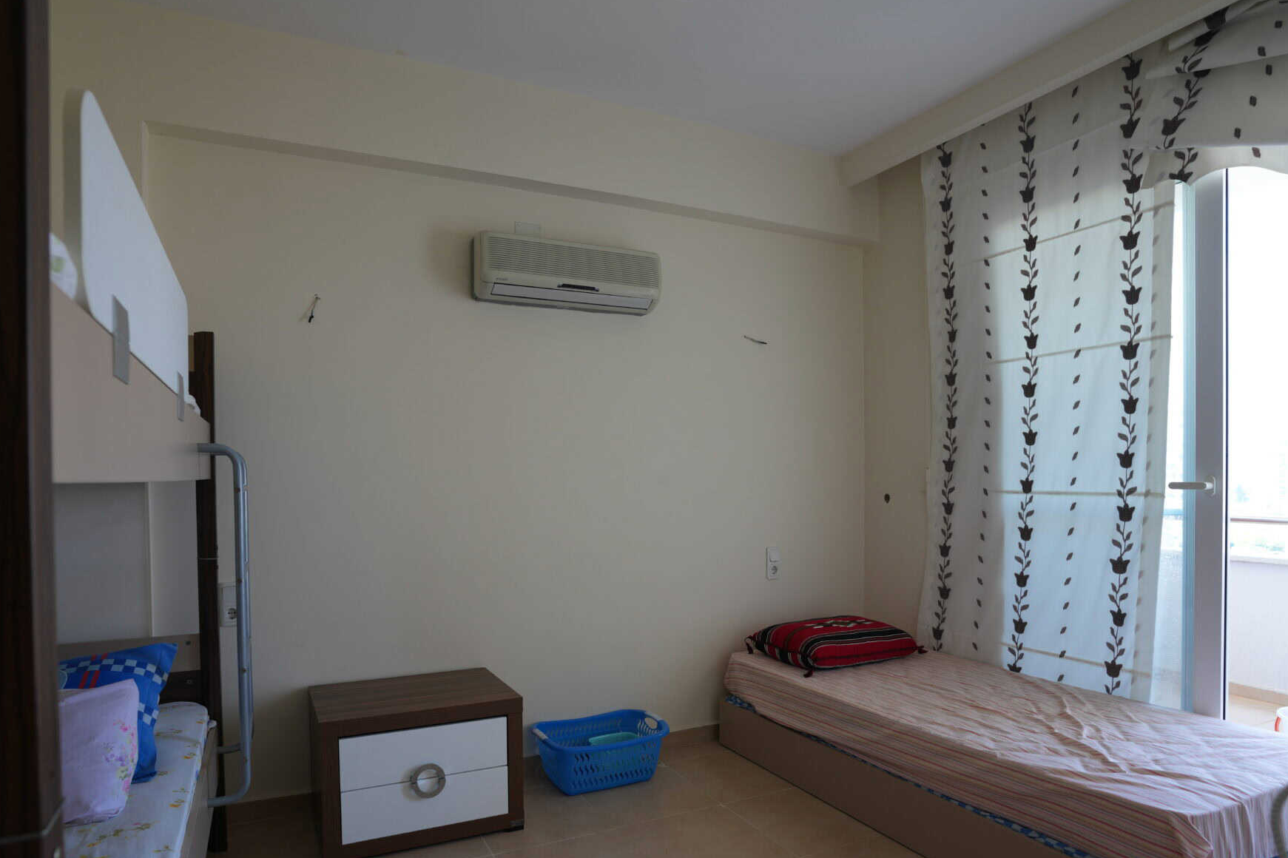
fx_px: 715
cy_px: 495
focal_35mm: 20
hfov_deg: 83.8
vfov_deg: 61.6
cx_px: 587
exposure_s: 1/60
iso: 160
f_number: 4
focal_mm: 17
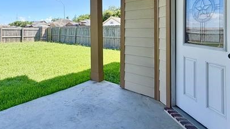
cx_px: 73
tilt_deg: +0.4
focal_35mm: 24
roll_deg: -0.1
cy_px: 28
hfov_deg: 73.5
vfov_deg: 45.5
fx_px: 146
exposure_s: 1/701
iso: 40
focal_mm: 2.22
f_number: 2.2
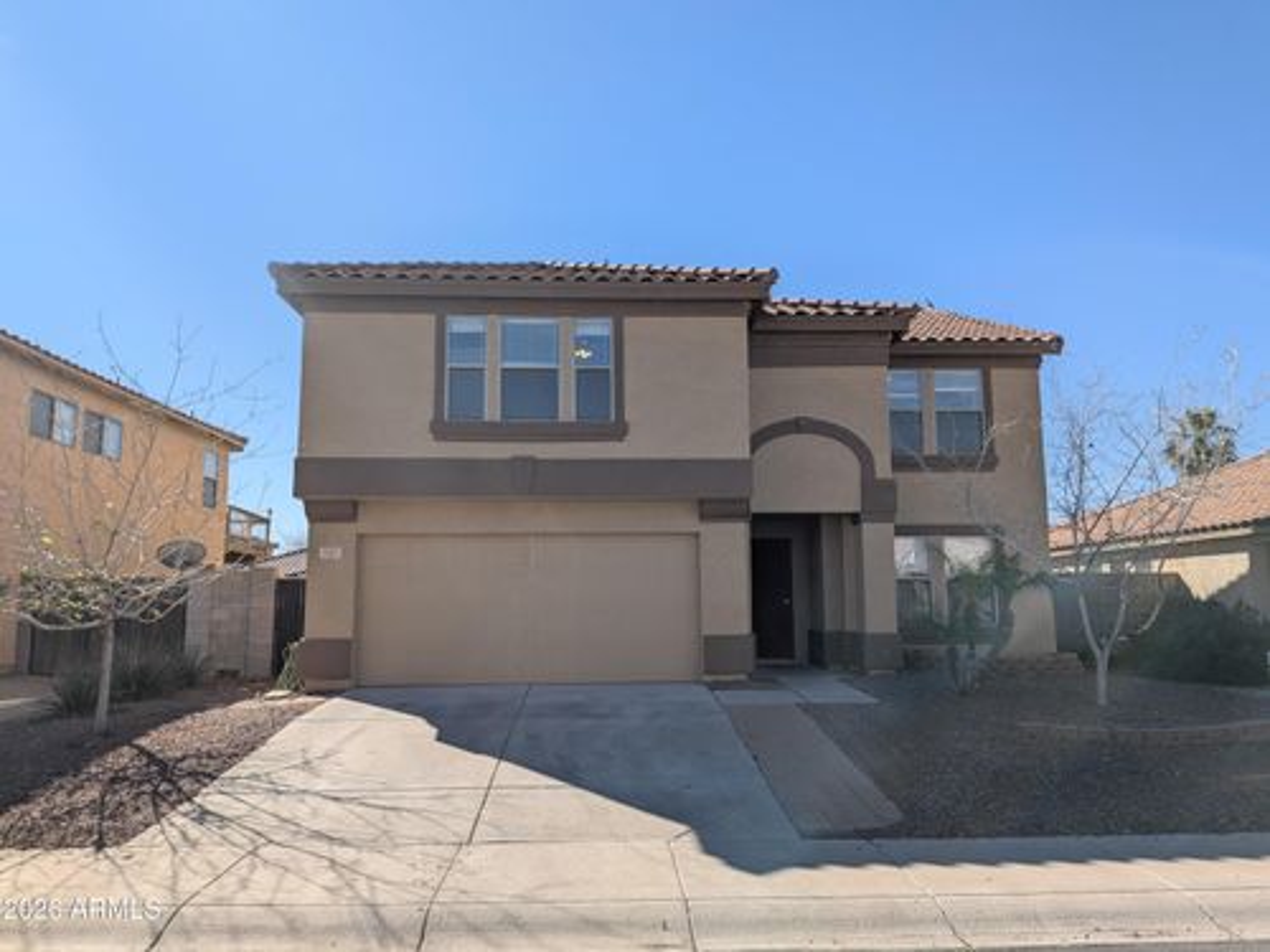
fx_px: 881
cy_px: 476
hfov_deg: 71.6
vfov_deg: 56.8
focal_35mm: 24
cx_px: 635
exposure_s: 1/1560
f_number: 1.7
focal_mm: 4.53
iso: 28
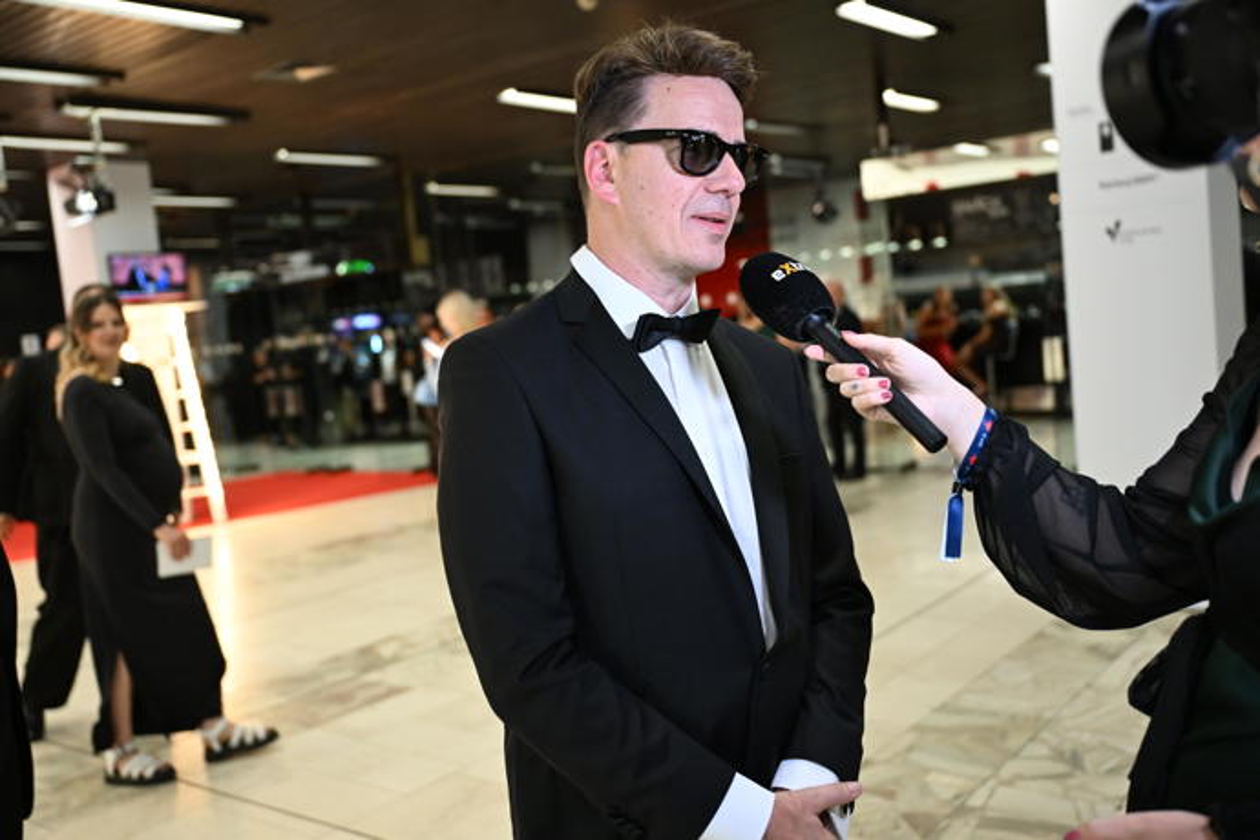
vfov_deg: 38.4
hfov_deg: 55.1
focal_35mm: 34
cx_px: 630
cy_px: 420
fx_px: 1207
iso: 2500
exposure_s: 1/200
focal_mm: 34.5
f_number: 2.8
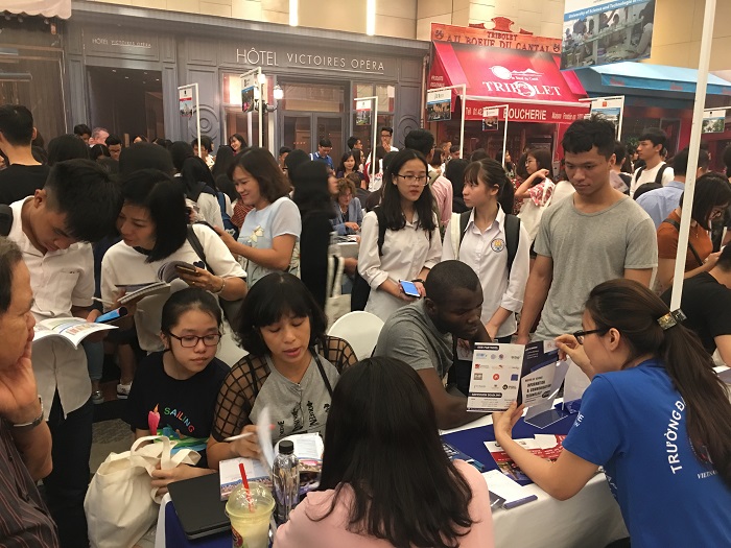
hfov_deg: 61.7
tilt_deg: -10.5
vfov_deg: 48.2
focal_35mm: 29
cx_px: 366
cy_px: 274
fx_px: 612
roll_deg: -1.3
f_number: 2.2
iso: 100
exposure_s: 1/10
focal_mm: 4.15
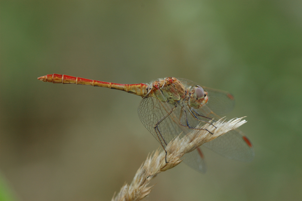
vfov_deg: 8.7
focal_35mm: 158
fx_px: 1320
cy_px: 100
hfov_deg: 13.0
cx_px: 151
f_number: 7.1
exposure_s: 1/250
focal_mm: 105
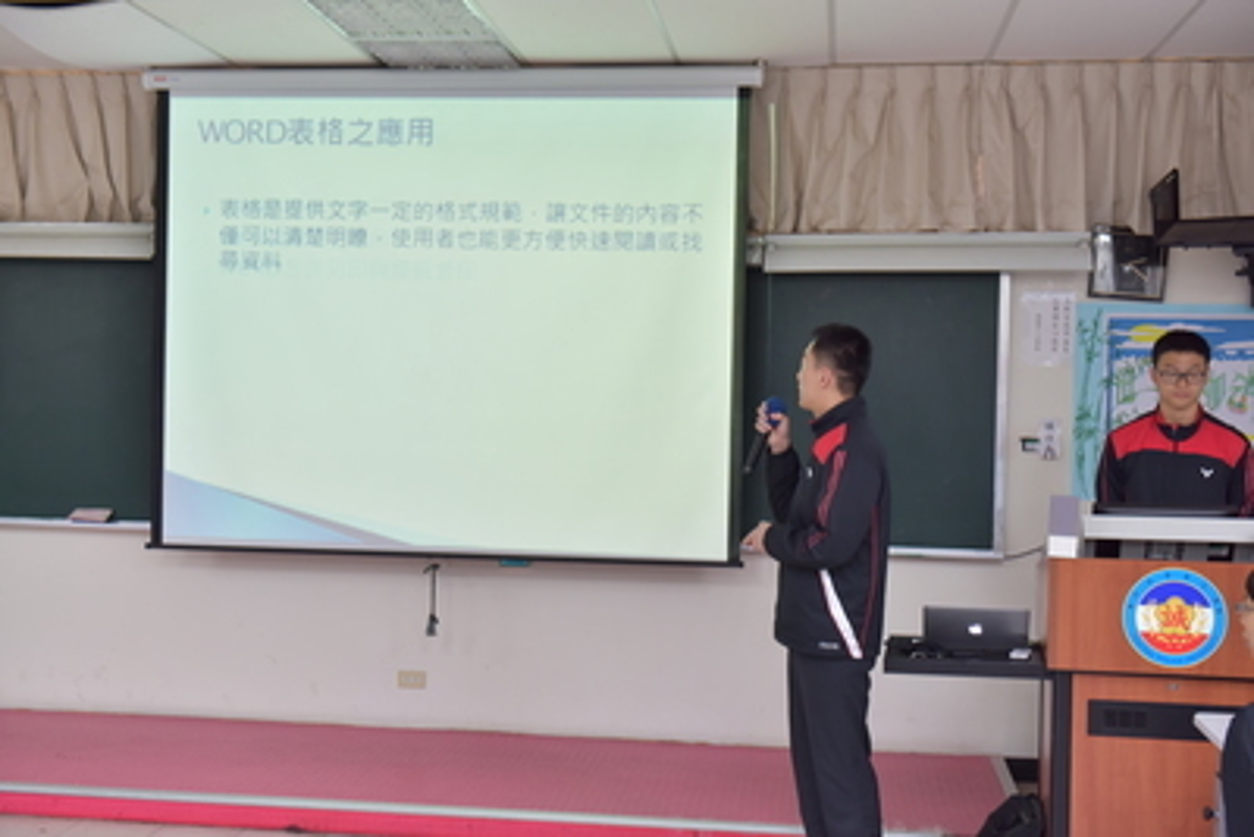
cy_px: 418
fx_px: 1568
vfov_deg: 29.9
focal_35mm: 45
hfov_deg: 43.6
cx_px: 627
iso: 1000
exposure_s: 1/60
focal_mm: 45
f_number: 4
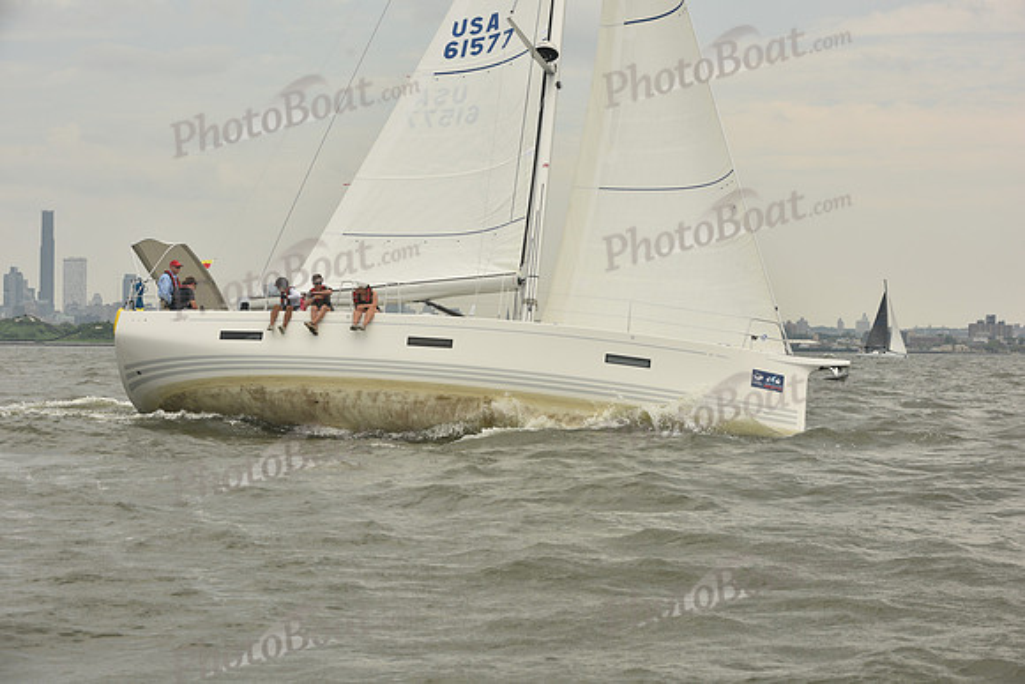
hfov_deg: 28.8
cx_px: 512
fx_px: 1993
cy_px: 342
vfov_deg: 19.5
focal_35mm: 70
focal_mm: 70
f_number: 8
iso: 250
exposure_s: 1/800
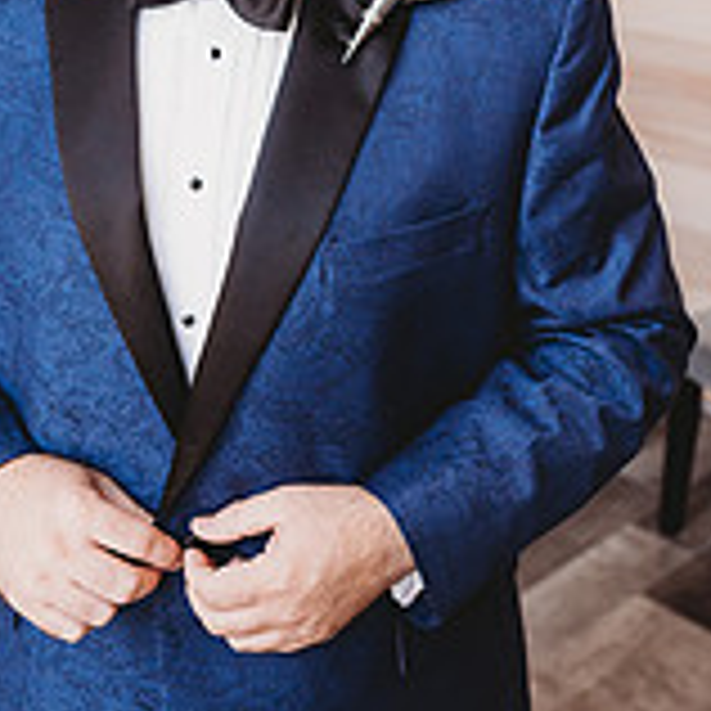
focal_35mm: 58
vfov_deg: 28.5
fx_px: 1348
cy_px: 81
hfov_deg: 29.5
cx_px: 306
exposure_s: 1/250
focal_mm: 24
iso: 500
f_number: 2.8
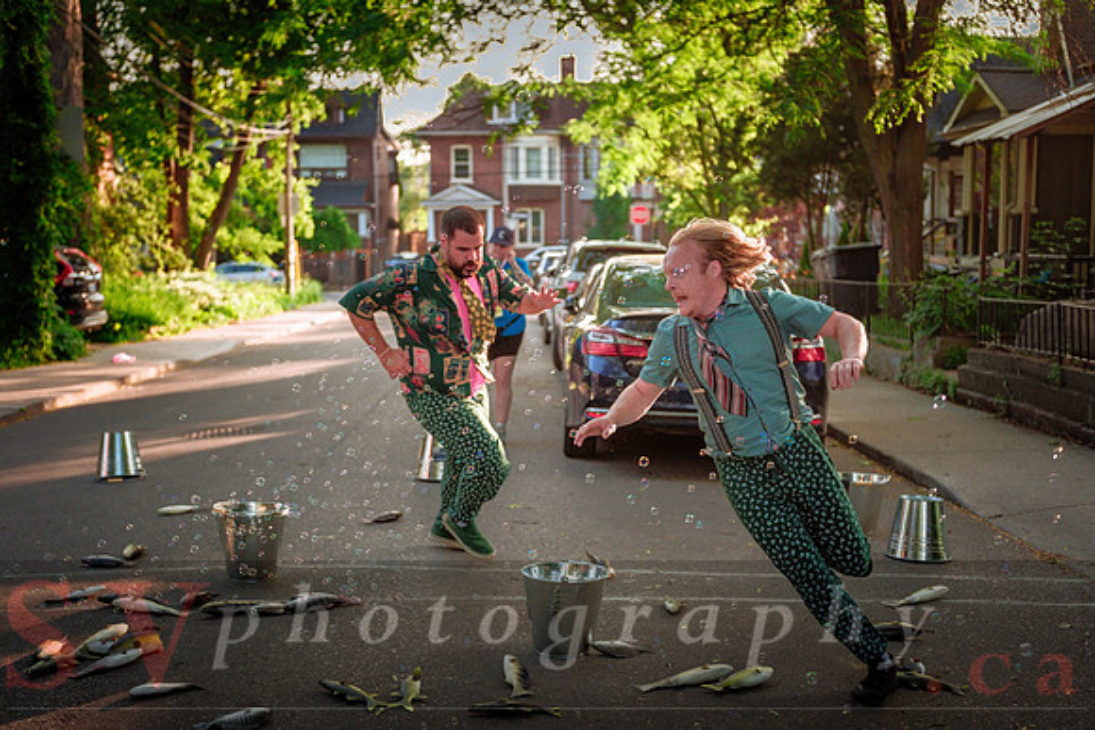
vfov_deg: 30.2
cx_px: 548
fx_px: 1354
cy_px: 365
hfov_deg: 44.0
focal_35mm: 45
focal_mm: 28.6
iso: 500
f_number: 1.8
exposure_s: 1/1250
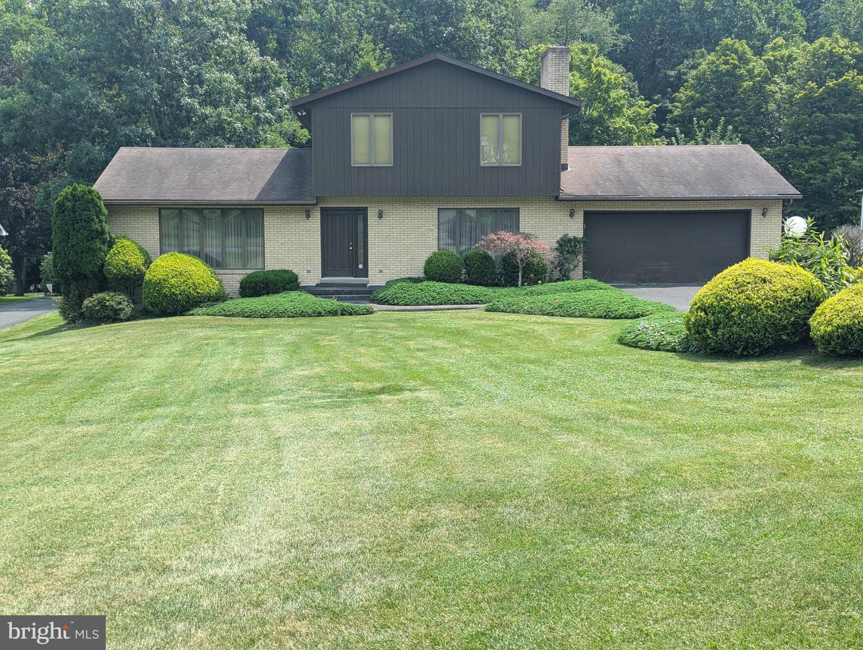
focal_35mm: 48
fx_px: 1198
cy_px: 325
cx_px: 432
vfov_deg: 30.3
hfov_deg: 39.6
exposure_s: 1/724
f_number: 1.85
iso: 54
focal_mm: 6.81
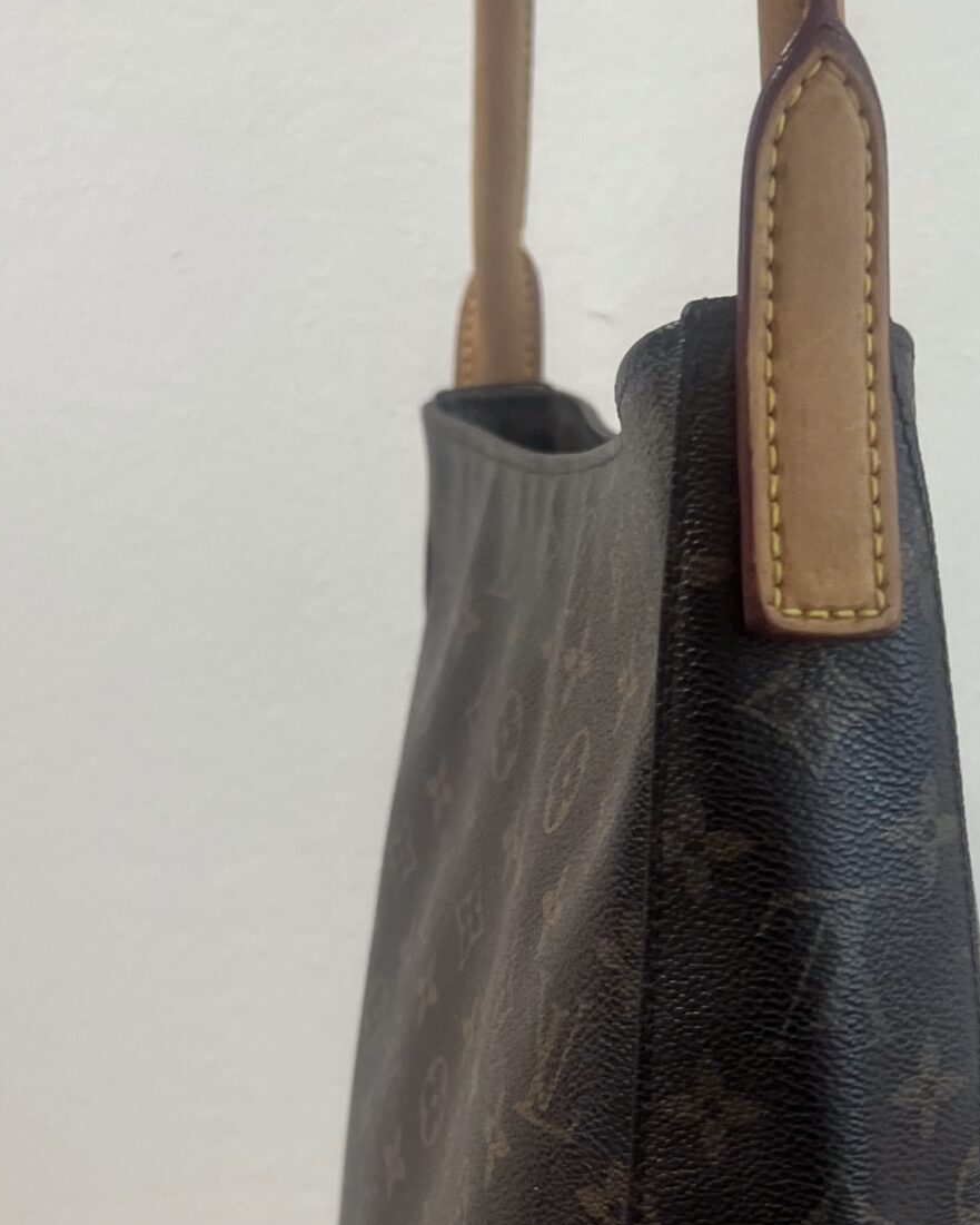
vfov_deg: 31.3
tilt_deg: -11.6
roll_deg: +3.5
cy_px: 935
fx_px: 2139
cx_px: 721
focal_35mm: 59
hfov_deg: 25.5
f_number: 1.5
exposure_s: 1/100
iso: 100
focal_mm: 5.7
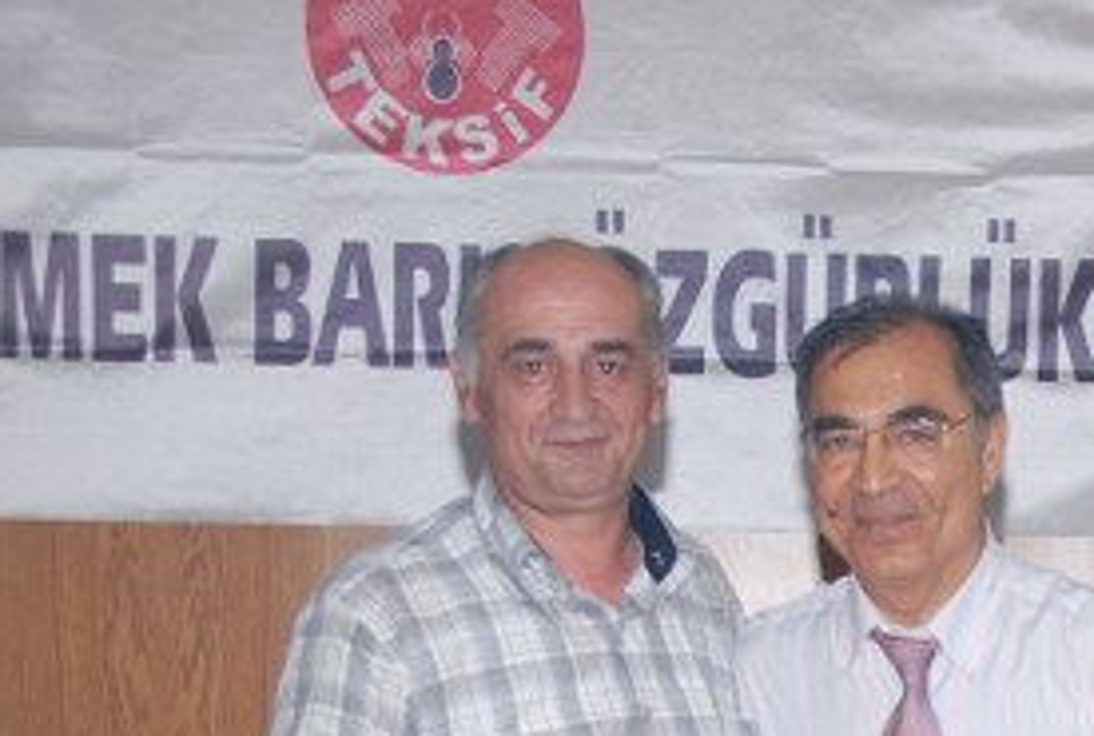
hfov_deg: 15.7
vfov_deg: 10.6
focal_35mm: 126
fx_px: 3853
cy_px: 1060
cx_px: 1193
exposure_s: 1/60
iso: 200
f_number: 4.2
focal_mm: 29
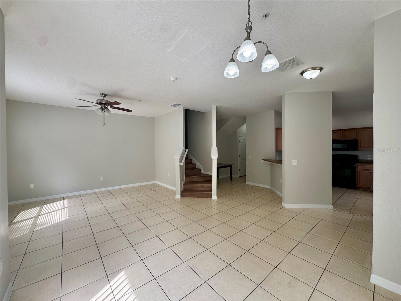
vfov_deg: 85.7
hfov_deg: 102.1
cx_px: 200
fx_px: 162
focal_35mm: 14
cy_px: 150
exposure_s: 1/113
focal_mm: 2.22
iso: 40
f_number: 2.2
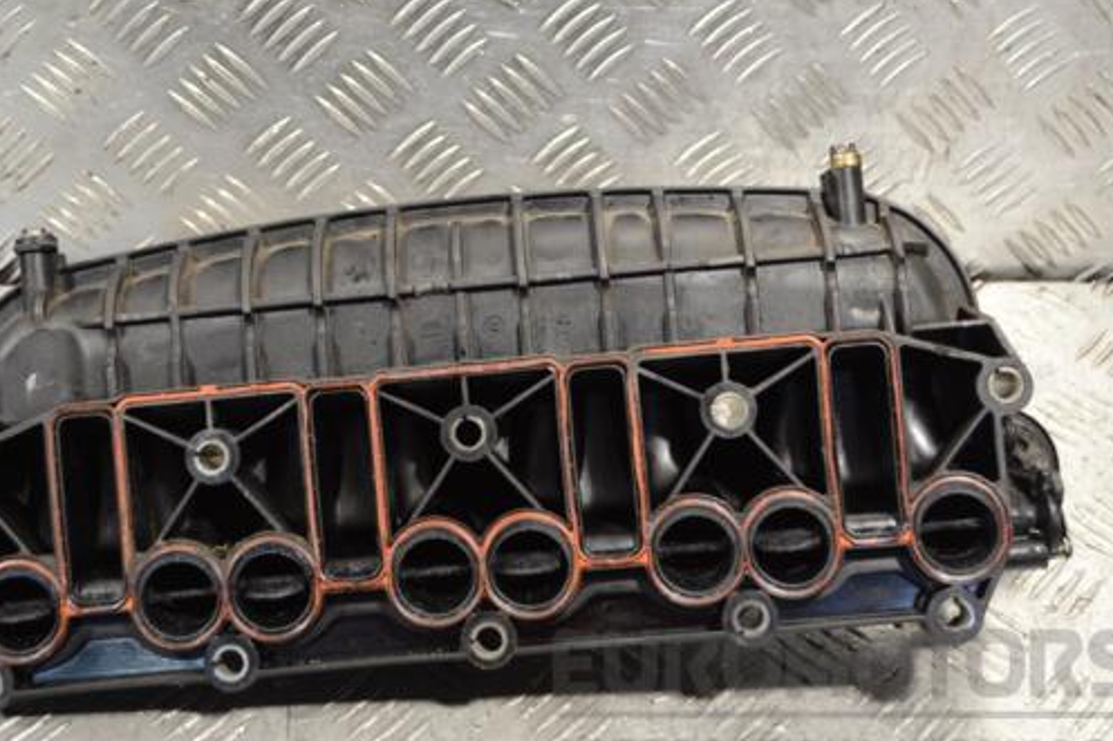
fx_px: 1792
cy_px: 365
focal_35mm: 58
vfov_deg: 23.4
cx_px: 511
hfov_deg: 34.5
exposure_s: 1/30
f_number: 4.8
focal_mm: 32
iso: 280
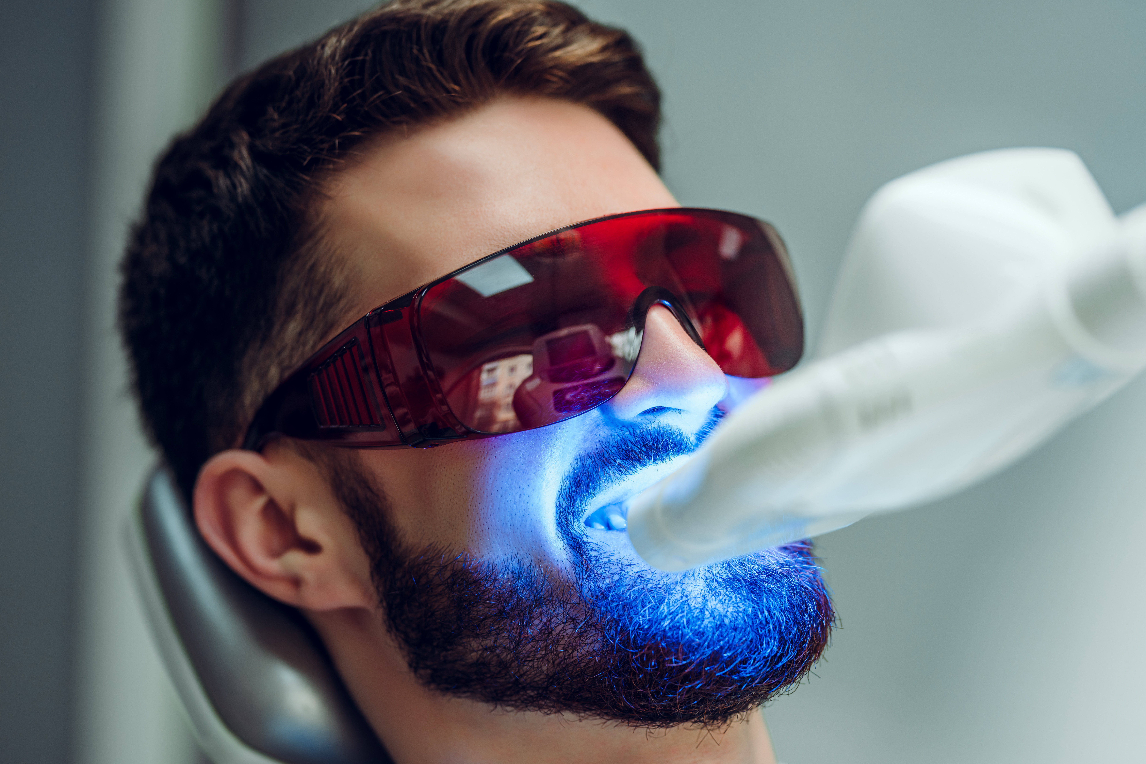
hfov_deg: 23.9
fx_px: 2706
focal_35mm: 85
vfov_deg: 16.1
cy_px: 382
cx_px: 573
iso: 500
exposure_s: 1/125
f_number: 2.5
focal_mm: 85
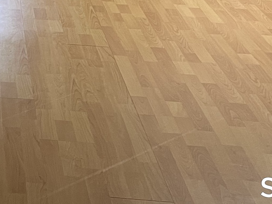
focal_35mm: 103
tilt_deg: -4.3
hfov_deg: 17.4
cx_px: -118
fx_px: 810
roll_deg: -0.5
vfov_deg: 12.7
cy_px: -198
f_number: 1.6
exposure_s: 1/60
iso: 125
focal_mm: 5.1
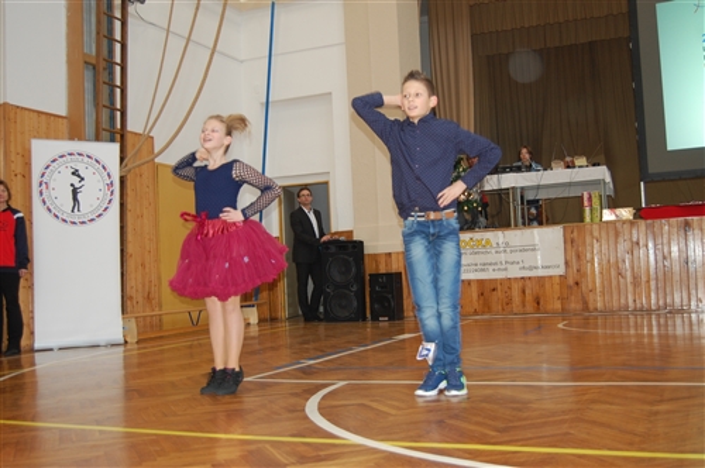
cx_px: 352
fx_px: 763
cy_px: 234
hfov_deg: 49.6
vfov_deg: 34.1
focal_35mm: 39
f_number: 4
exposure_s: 1/60
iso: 400
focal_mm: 26
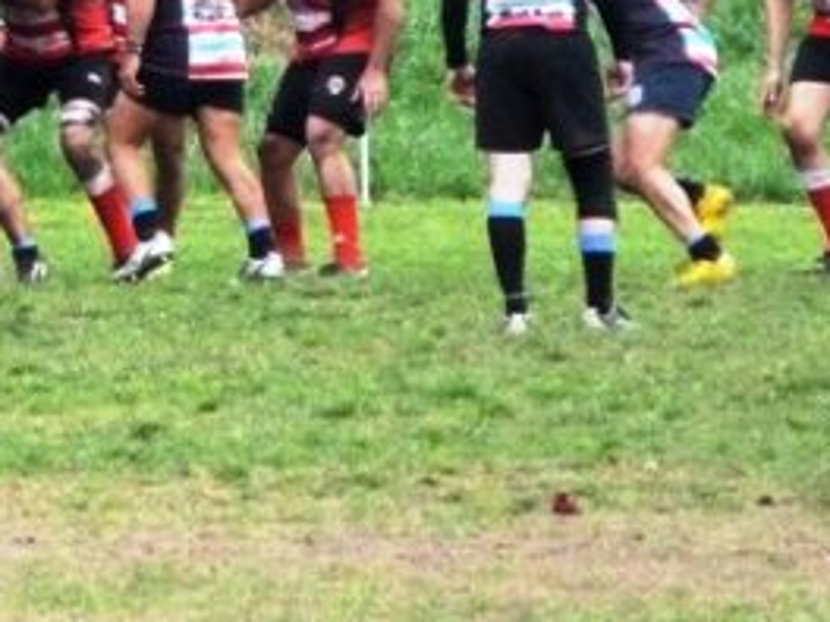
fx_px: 29612
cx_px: -667
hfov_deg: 1.6
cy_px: -258
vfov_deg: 1.2
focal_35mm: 1235
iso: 800
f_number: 4.1
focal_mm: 57.2
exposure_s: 1/500
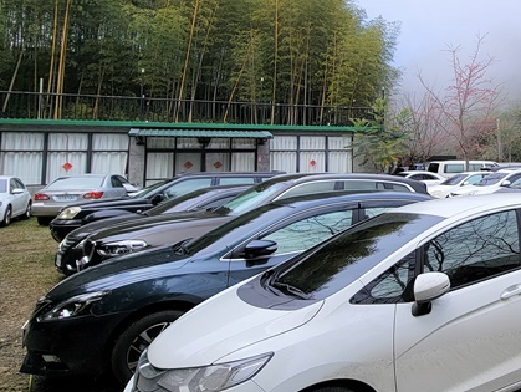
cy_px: 118
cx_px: 547
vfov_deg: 44.6
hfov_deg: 46.3
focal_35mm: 31
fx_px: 467
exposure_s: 1/882
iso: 50
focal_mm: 2.2
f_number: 2.2
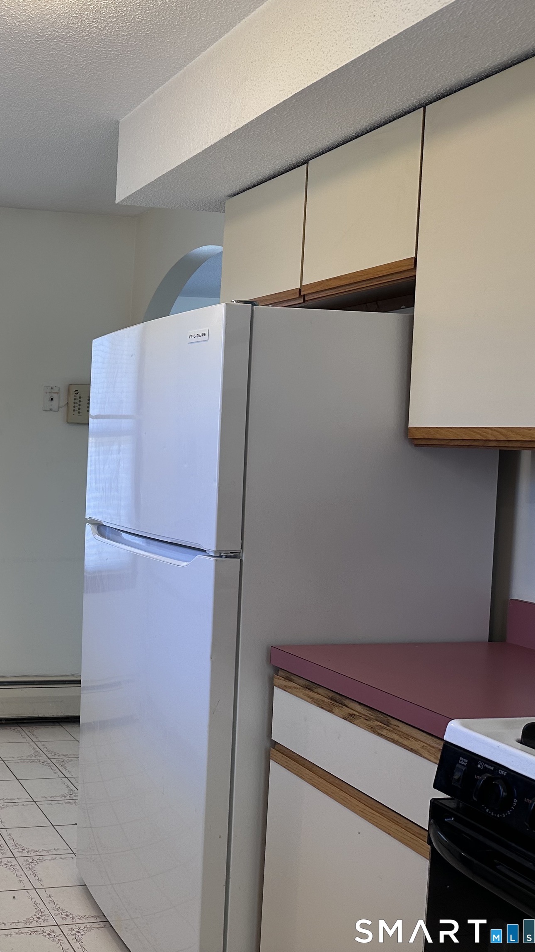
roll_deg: -1.9
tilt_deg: -2.6
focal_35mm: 35
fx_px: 883
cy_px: 475
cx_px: -92
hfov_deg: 29.4
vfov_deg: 56.6
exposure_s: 1/120
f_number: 1.78
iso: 100
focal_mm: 6.86
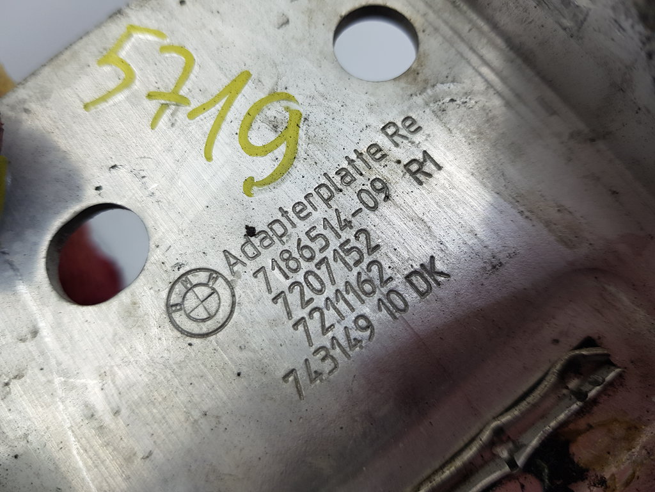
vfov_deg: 53.1
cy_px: 246
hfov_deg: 67.3
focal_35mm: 26
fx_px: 492
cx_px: 328
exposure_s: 1/123
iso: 40
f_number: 1.7
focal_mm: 4.2
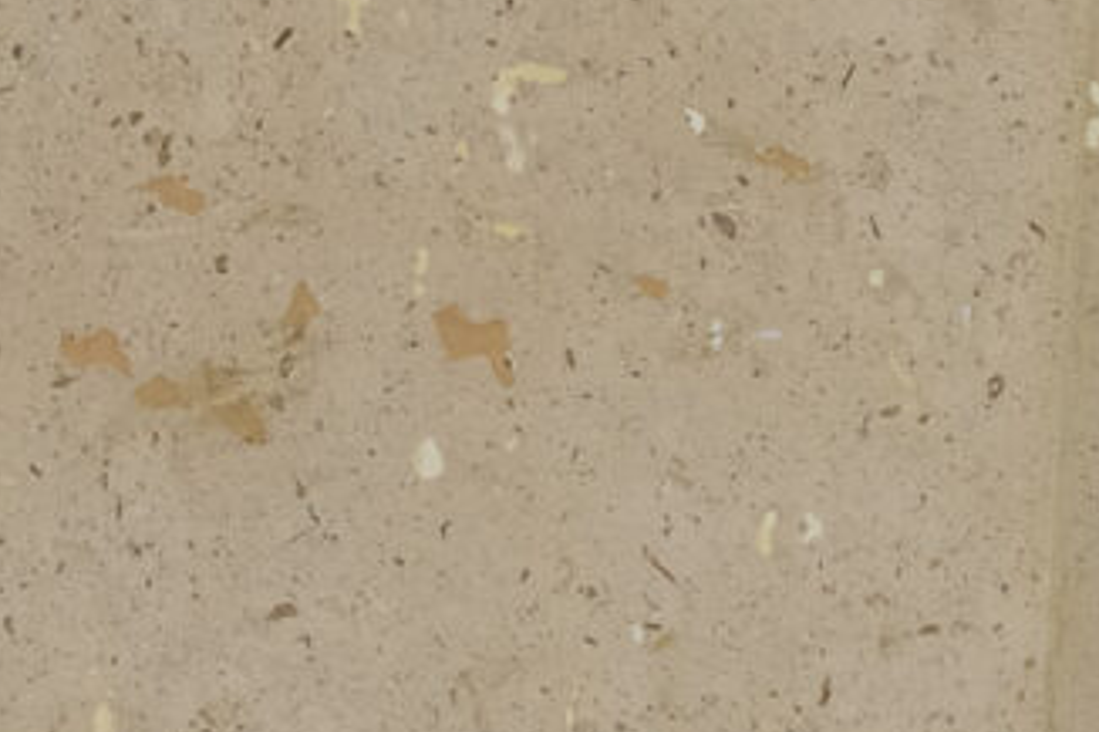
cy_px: 1169
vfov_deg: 2.3
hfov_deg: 3.4
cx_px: -2643
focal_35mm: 588
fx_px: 17940
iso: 100
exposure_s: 3.2
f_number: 8
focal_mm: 50
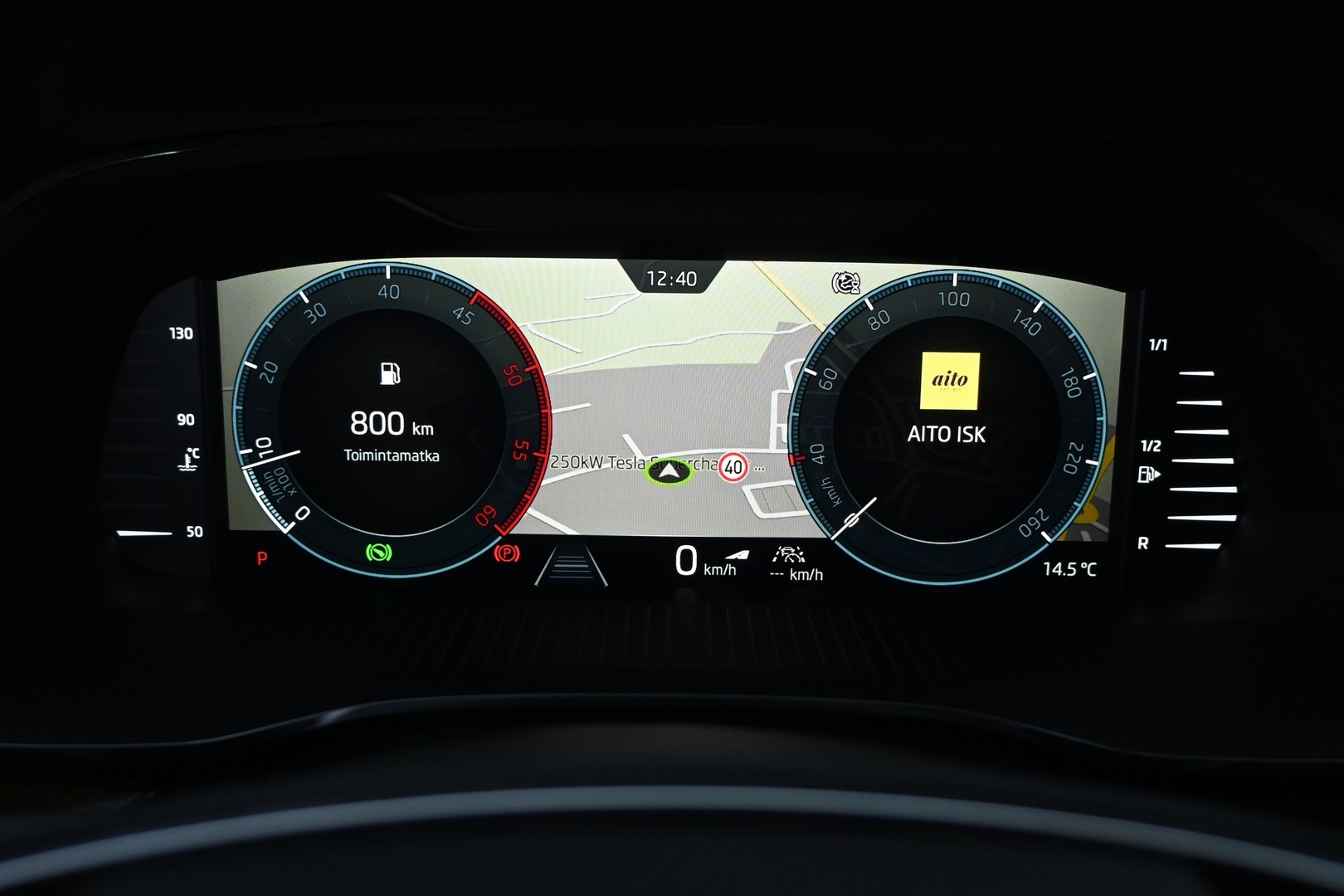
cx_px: 672
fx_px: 1232
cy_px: 448
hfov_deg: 57.2
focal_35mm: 33
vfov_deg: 40.0
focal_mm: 22
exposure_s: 1/40
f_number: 4
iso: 1600
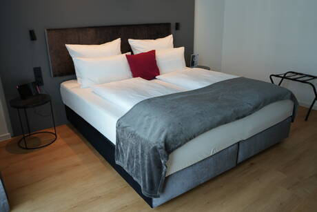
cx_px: 158
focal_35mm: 28
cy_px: 106
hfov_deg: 65.5
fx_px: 247
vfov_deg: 46.4
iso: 800
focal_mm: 28
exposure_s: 1/160
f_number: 4
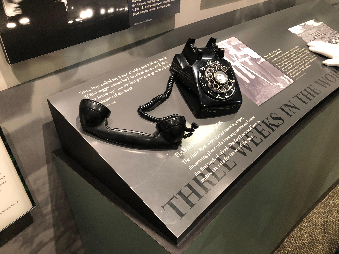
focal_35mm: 28
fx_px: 274
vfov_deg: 49.7
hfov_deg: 63.4
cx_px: 170
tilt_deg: -35.0
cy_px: 127
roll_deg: +0.8
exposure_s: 1/9
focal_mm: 3.99
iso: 100
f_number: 1.8
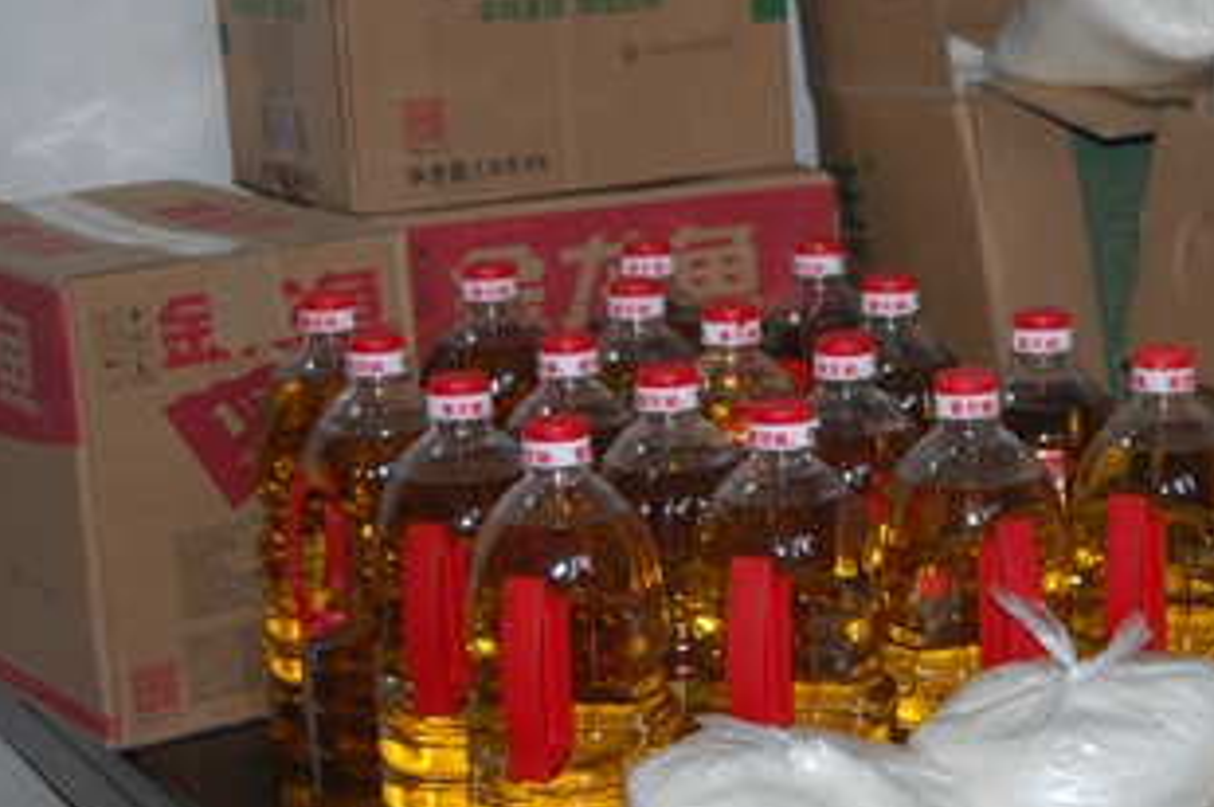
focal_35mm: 92
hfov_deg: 21.9
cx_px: 959
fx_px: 3099
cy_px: 454
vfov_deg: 14.8
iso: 400
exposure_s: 1/60
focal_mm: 38
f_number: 5
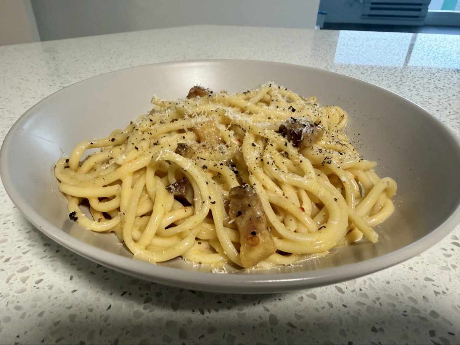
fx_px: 319
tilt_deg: -34.6
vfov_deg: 56.8
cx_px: 230
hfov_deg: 71.6
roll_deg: +0.0
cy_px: 172
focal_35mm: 24
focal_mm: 2.22
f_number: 2.2
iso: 200
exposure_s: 1/60
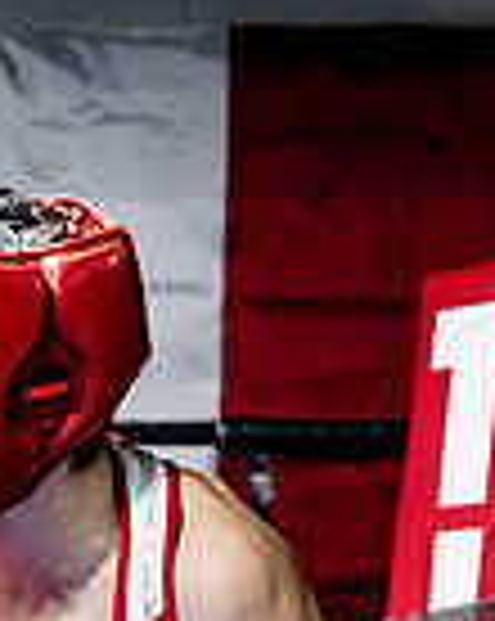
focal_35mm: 277
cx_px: -212
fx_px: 5084
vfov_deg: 6.9
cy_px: 817
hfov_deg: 5.5
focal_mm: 70
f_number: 2.8
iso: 8000
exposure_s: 1/1000
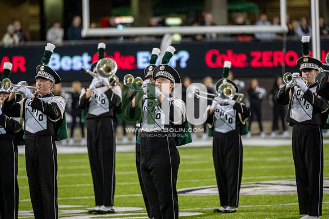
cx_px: 164
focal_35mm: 300
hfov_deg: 6.9
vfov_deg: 4.6
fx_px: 2740
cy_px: 110
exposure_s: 1/500
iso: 1000
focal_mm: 200
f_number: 2.8
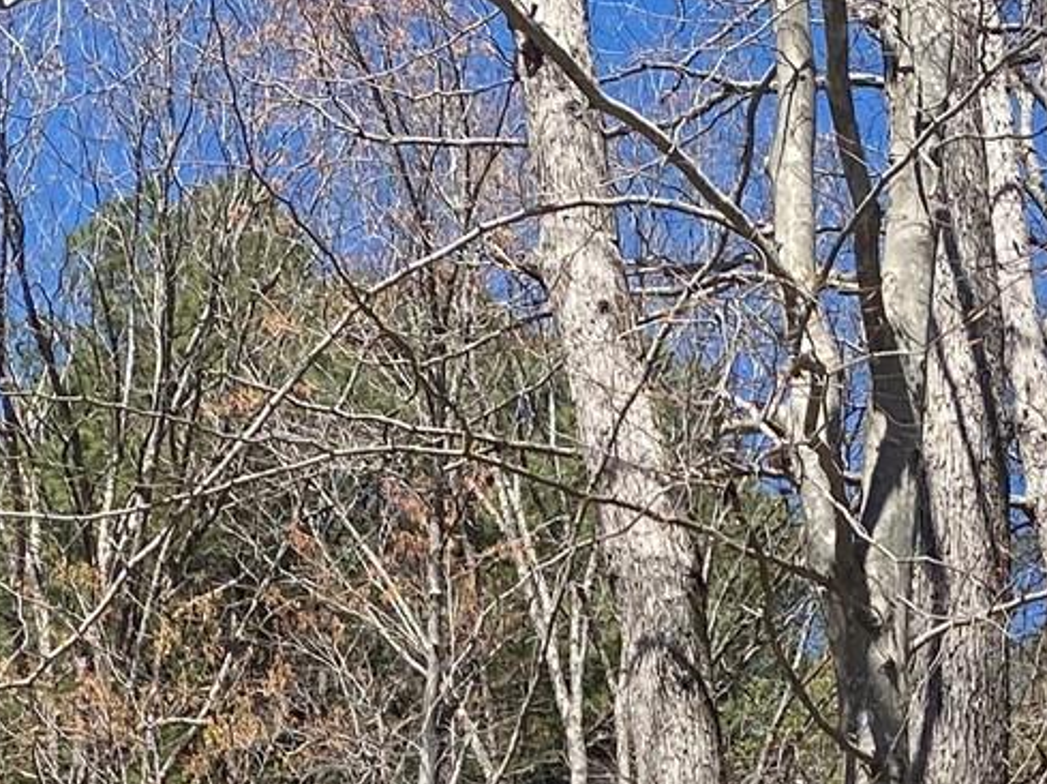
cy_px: 1504
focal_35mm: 109
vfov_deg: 12.2
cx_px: 777
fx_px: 3294
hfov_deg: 18.0
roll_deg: +0.5
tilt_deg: +11.0
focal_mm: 4.25
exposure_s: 1/2066
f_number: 1.8
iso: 32
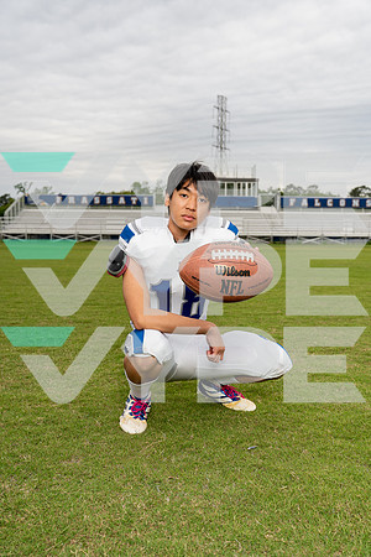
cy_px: 278
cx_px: 186
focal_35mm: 39
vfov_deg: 49.6
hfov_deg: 34.2
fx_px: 603
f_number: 5
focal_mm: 39
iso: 200
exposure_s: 1/250
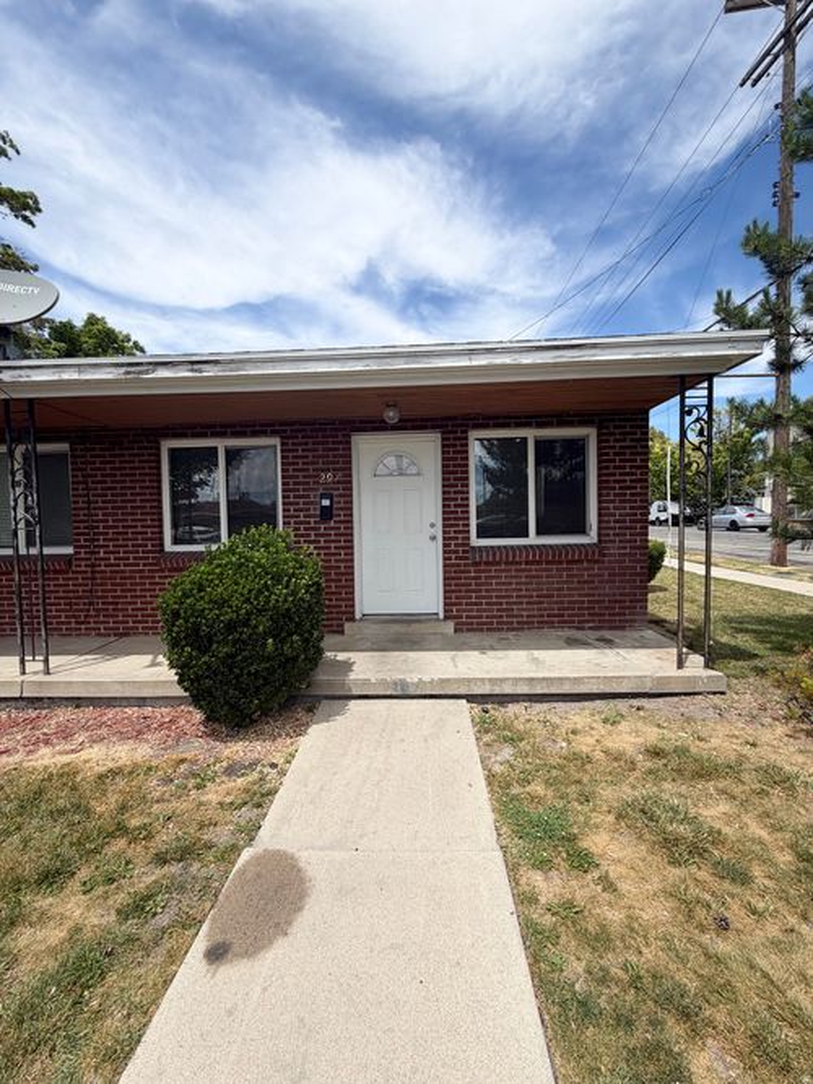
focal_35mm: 14
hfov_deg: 85.7
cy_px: 542
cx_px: 406
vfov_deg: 102.1
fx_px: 439
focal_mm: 2.22
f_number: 2.2
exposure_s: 1/770
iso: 20
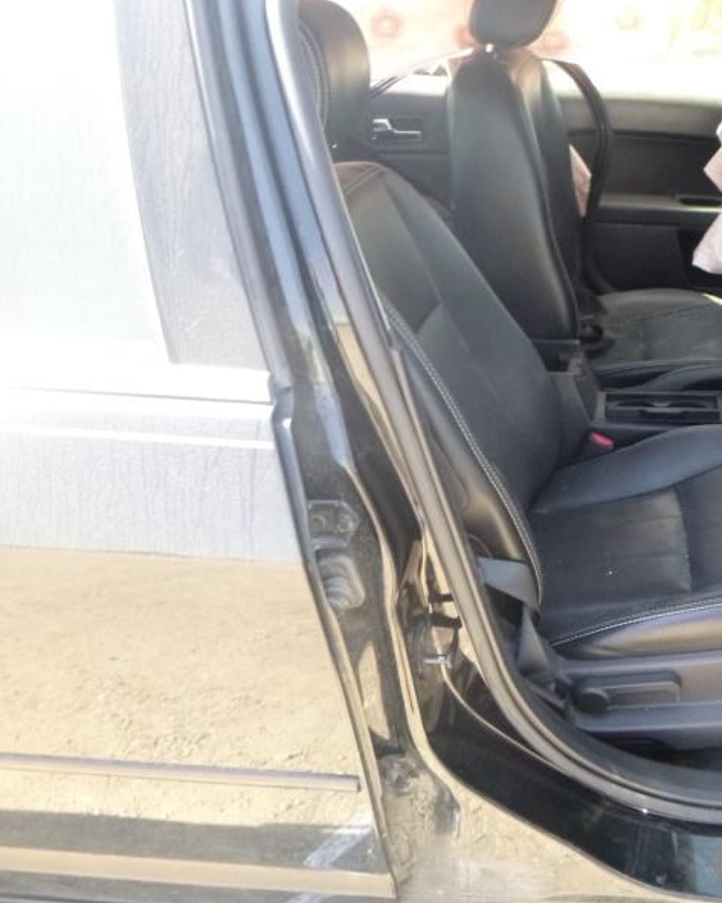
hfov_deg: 42.7
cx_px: 569
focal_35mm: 33
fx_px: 882
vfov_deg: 54.2
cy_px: 448
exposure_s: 1/125
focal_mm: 4.5
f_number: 3.9
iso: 500
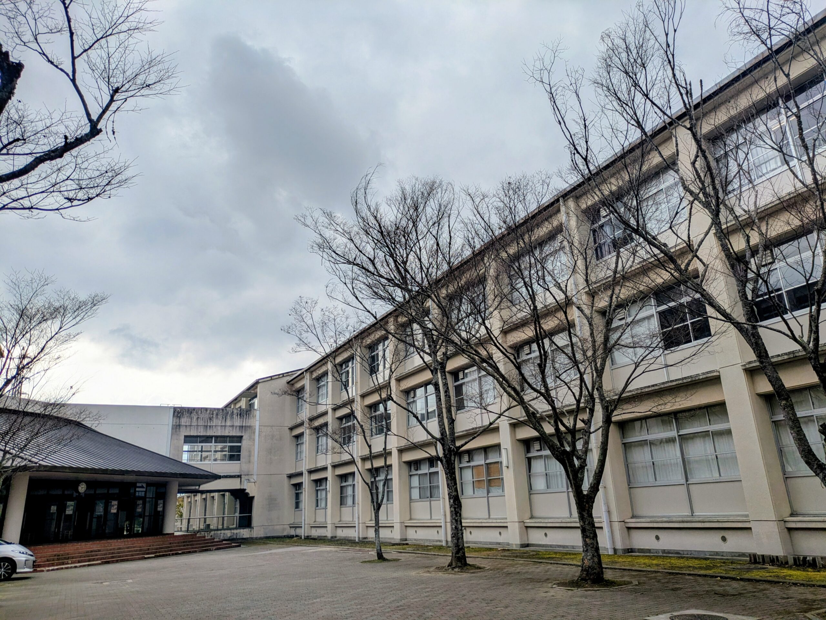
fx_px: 597
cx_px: 413
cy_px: 310
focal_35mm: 25
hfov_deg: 69.4
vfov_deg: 54.9
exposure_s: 1/2028
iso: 55
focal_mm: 5.43
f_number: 1.89
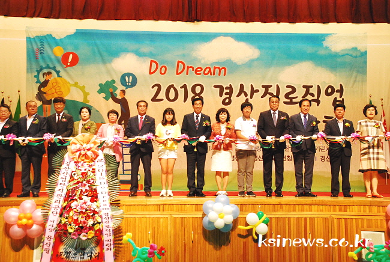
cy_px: 131
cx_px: 195
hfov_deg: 42.3
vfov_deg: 29.1
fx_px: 505
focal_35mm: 46
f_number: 6.3
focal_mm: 31
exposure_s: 1/80
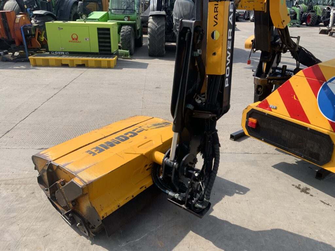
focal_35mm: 29
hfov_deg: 61.7
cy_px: 126
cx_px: 168
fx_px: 281
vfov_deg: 48.2
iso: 16
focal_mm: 3
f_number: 1.8
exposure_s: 1/1311
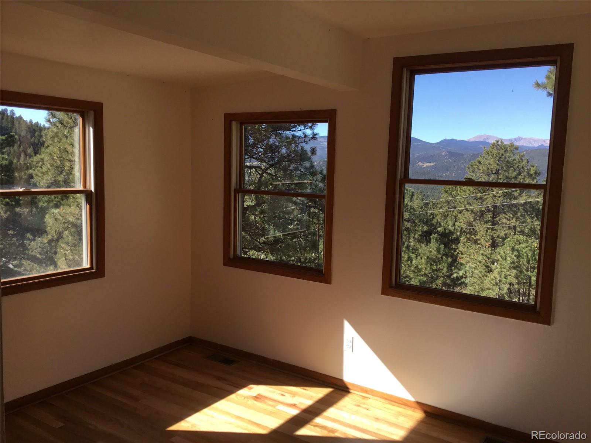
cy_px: 222
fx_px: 529
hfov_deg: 58.4
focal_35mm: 31
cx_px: 296
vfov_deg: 45.4
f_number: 2.4
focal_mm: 3.3
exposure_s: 1/337
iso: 25
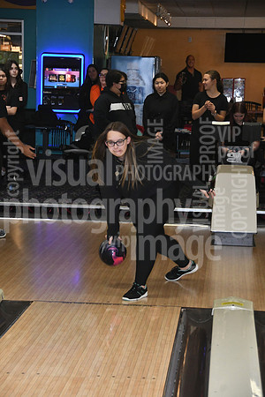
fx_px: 1159
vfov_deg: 19.5
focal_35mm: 105
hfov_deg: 13.0
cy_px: 198
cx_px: 132
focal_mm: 70
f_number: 5
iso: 4000
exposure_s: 1/200
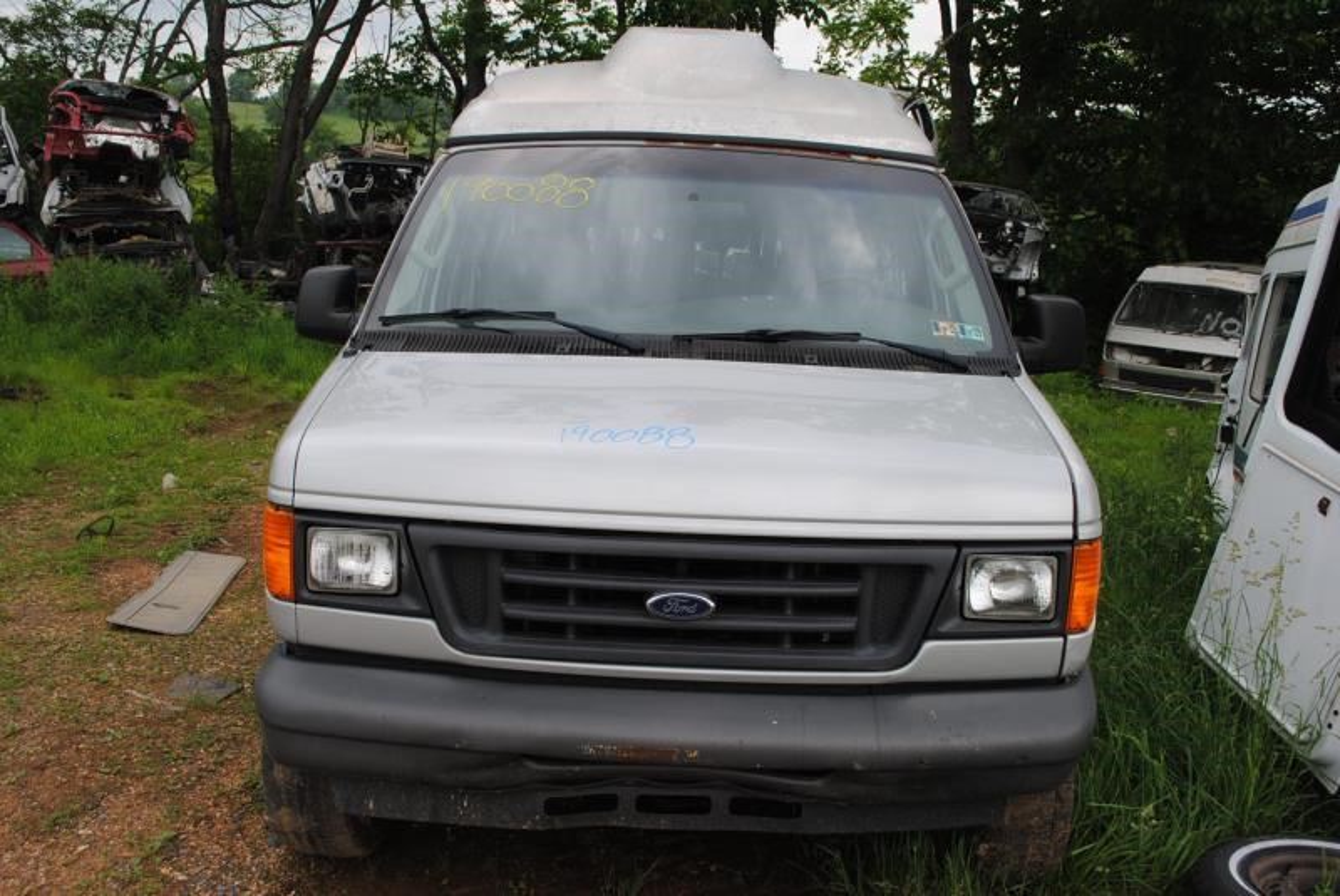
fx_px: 1229
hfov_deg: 57.2
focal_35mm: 33
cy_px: 448
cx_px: 670
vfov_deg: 40.0
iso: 100
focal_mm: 22
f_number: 7.1
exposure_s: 1/200
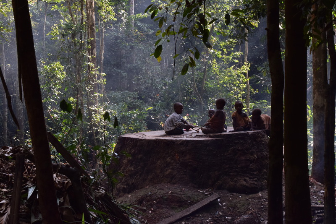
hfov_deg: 19.4
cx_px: 168
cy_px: 112
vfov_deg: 13.1
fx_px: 980
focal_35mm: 105
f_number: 14
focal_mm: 70
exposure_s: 1/125
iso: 400
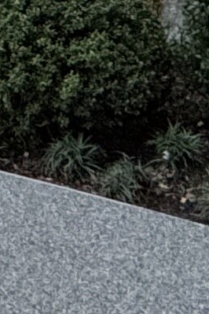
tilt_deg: +3.0
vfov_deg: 11.9
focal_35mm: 147
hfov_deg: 8.8
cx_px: -222
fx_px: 1280
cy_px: -384
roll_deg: -0.8
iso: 500
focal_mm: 2.22
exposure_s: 1/60
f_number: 2.2
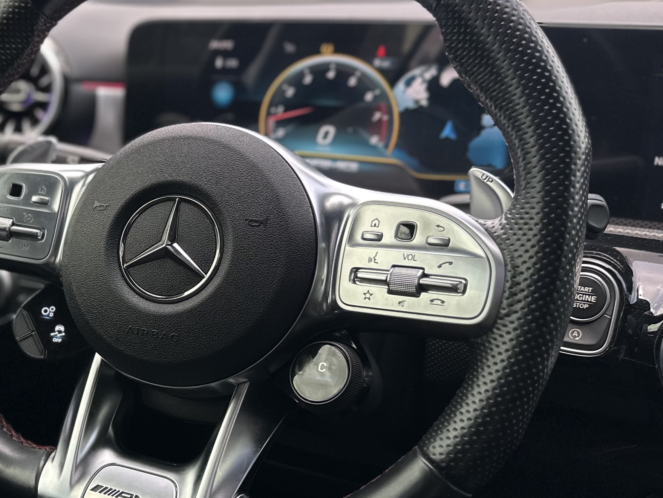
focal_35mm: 55
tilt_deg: -16.1
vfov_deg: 26.6
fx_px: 1054
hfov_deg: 32.3
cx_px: 9
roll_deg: -0.2
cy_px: 240
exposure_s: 1/114
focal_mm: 6.86
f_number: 1.78
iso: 100
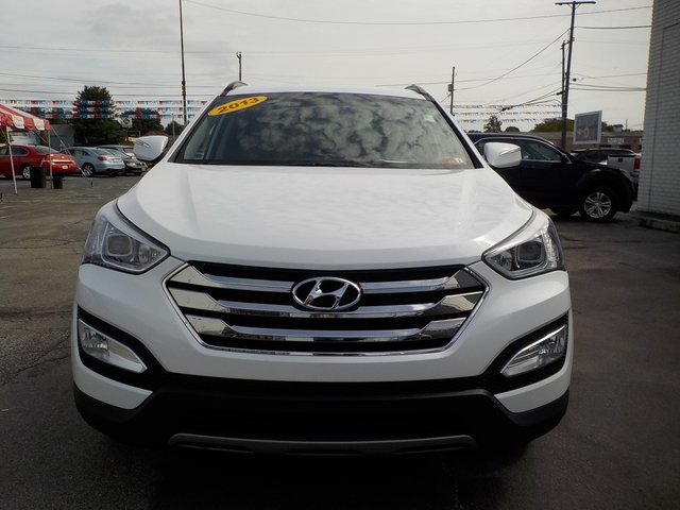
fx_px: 589
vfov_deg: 46.8
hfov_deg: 60.0
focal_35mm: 30
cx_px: 340
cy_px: 255
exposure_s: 1/1600
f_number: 3.3
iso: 125
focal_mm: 4.1
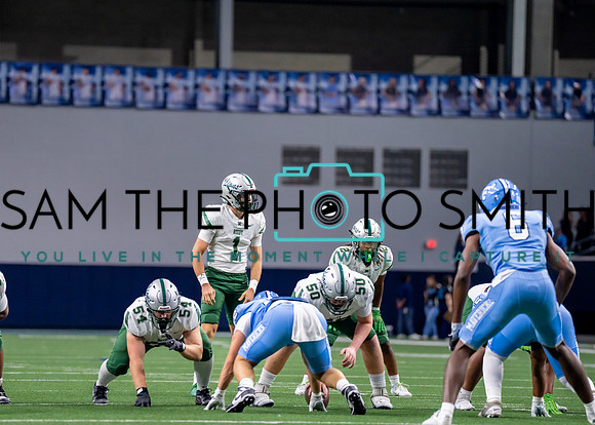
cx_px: 230
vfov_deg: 5.5
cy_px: 221
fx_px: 4408
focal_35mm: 261
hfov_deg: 7.7
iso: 2000
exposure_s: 1/1000
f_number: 2.8
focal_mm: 200
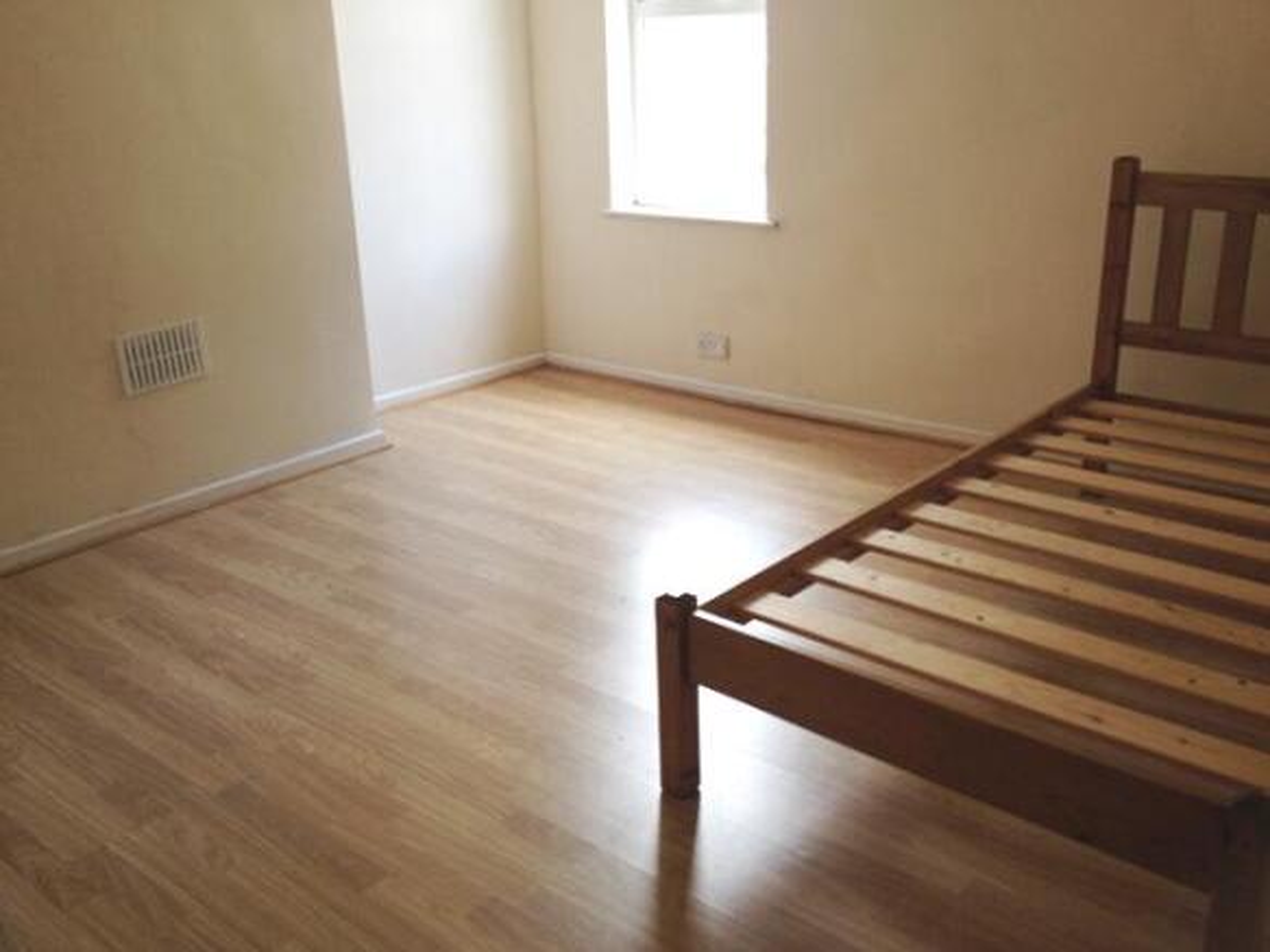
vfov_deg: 40.7
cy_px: 476
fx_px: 1284
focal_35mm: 35
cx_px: 635
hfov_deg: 52.6
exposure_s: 1/60
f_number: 2.4
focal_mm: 4.28
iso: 64
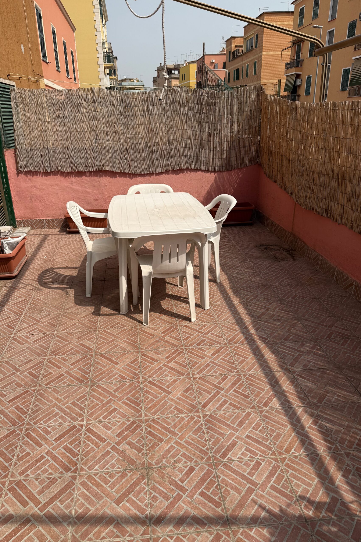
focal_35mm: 25
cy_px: 271
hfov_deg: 51.2
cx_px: 160
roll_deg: +2.4
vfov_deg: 71.5
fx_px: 376
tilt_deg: -22.3
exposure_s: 1/6173
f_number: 1.78
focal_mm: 6.76
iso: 80
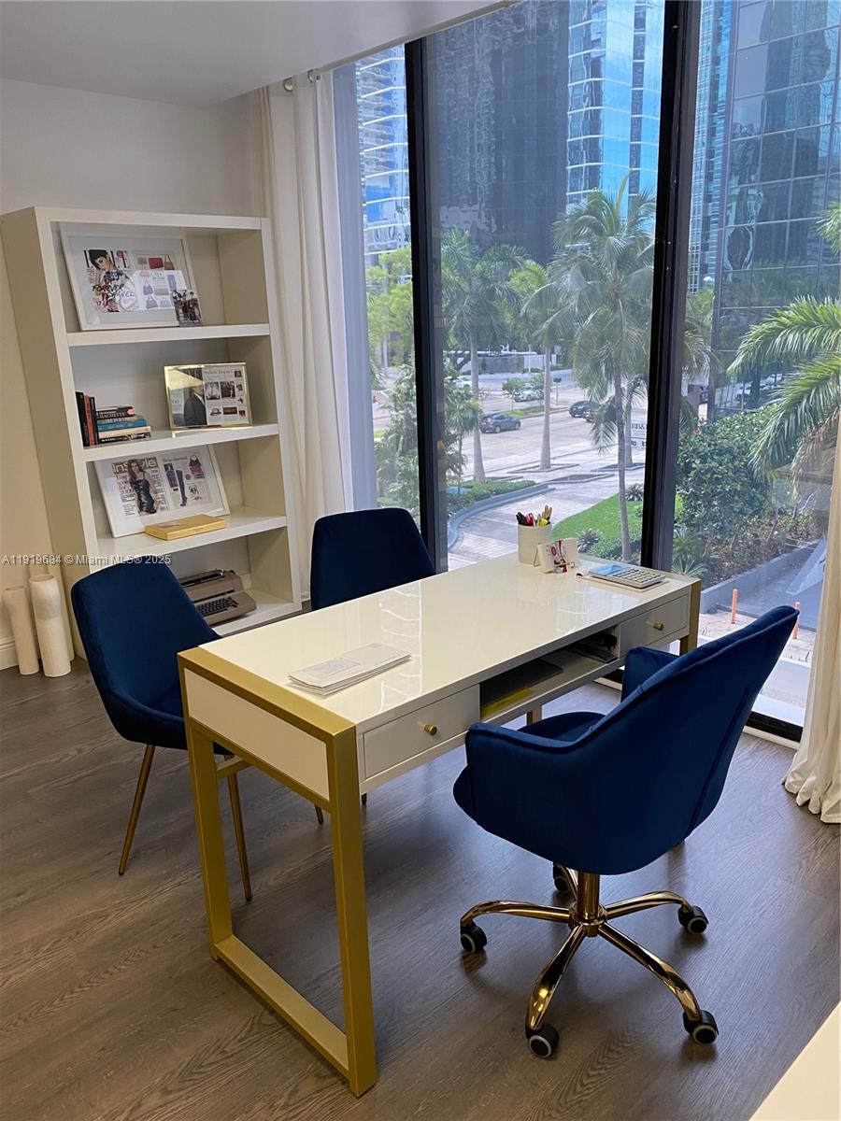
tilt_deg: -16.3
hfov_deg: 53.1
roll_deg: +3.0
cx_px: 420
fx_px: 842
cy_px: 560
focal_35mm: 26
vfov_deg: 67.3
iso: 100
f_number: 1.8
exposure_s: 1/60
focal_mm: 4.25
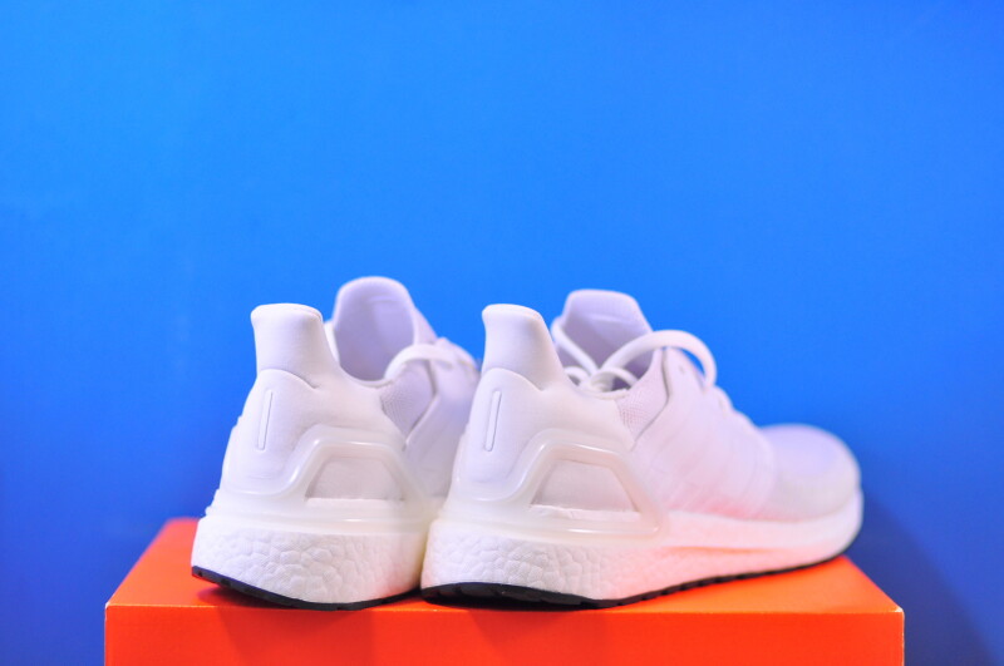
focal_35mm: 75
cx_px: 502
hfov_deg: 27.0
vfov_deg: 18.1
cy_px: 333
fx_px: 2089
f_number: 2
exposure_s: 1/320
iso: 250
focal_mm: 50
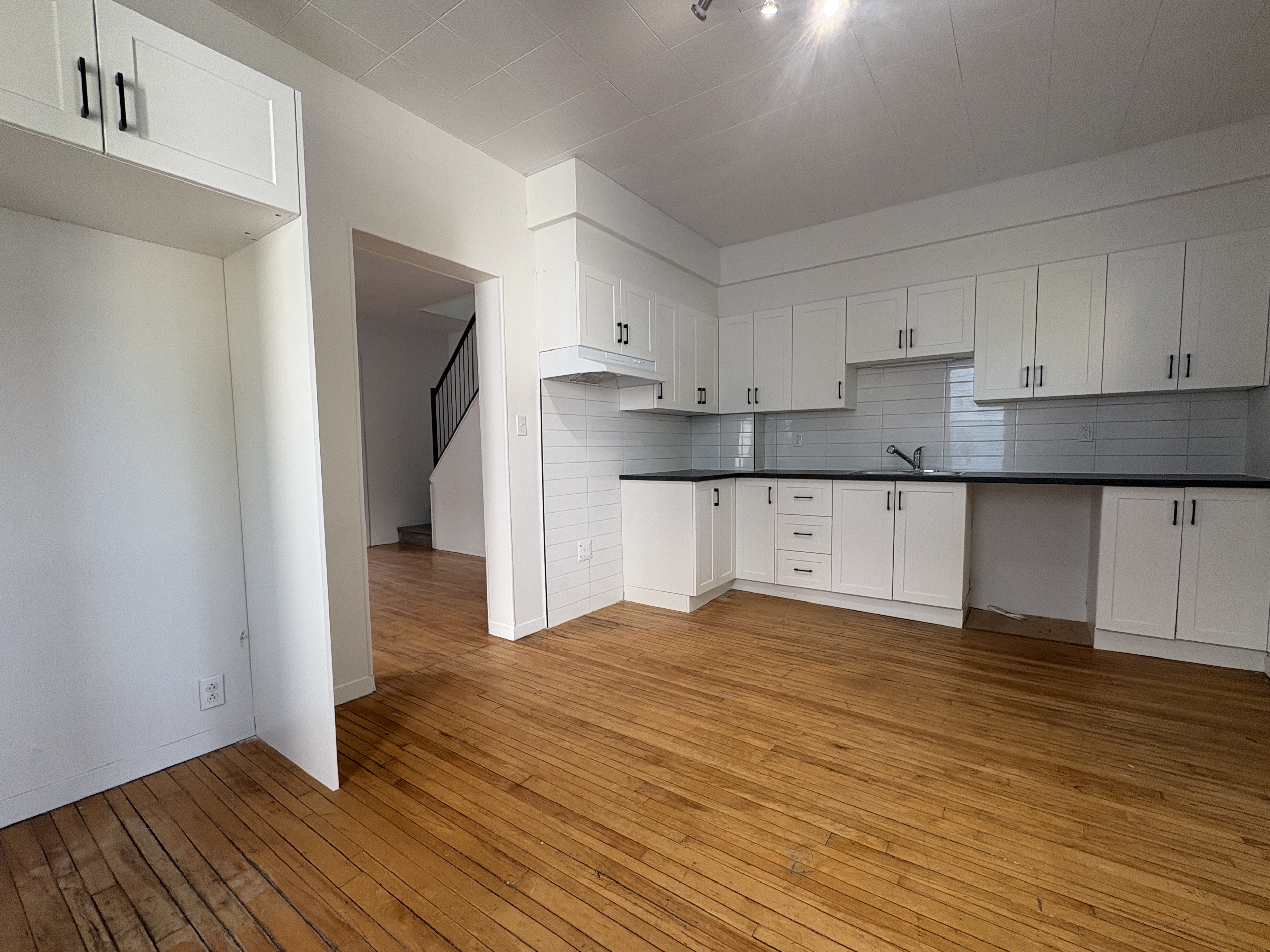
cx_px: 635
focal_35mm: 15
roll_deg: +0.8
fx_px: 550
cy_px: 488
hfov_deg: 98.2
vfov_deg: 81.7
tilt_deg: -3.7
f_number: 2.2
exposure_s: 1/99
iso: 125
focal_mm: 2.22
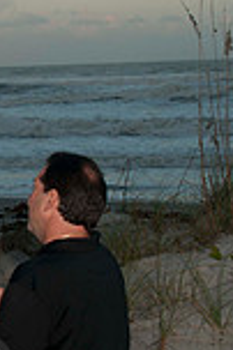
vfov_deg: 14.5
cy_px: 198
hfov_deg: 9.5
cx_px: -66
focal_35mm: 142
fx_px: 1382
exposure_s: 1/80
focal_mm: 32
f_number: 5.6
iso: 100
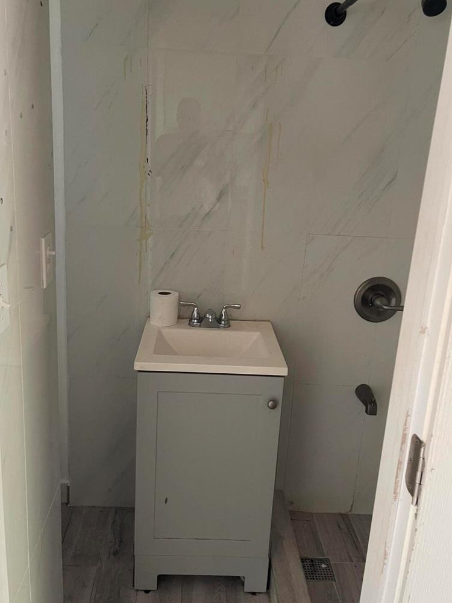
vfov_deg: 59.9
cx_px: 222
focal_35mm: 30
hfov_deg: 46.8
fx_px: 522
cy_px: 283
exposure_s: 1/60
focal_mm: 5.1
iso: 250
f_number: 1.6
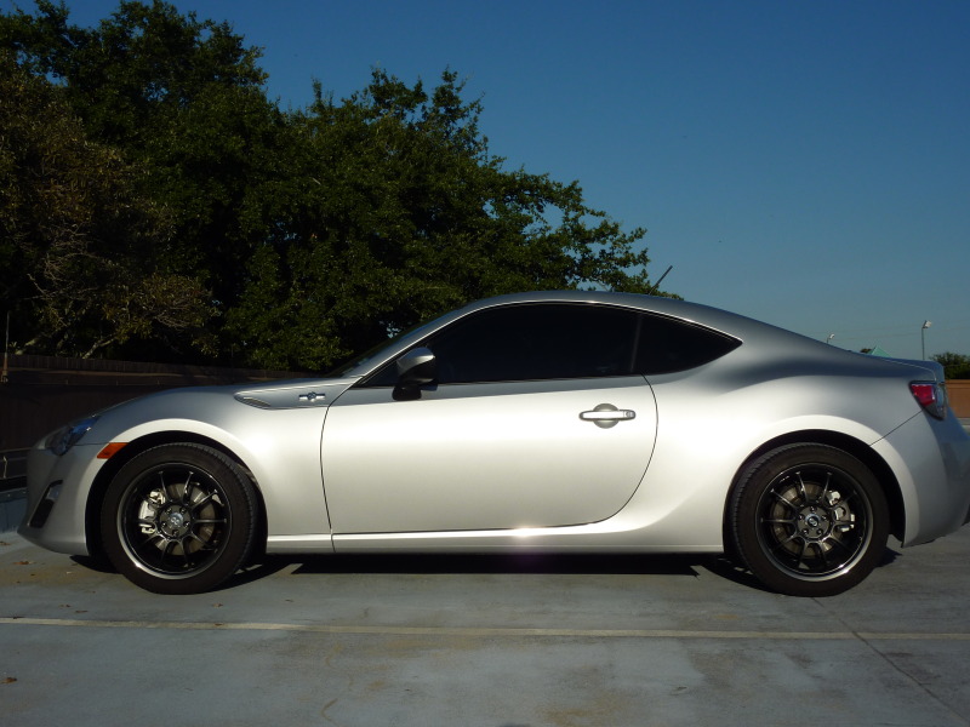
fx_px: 1177
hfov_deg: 44.8
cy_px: 364
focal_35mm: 42
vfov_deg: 34.3
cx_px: 485
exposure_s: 1/800
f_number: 5.6
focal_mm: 6.9
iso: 80
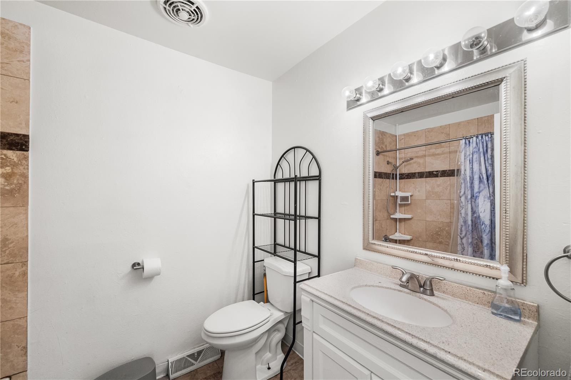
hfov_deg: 104.3
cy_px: 190
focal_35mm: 14
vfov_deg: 81.1
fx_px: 222
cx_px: 286
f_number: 8
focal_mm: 14
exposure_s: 1/15
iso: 4500
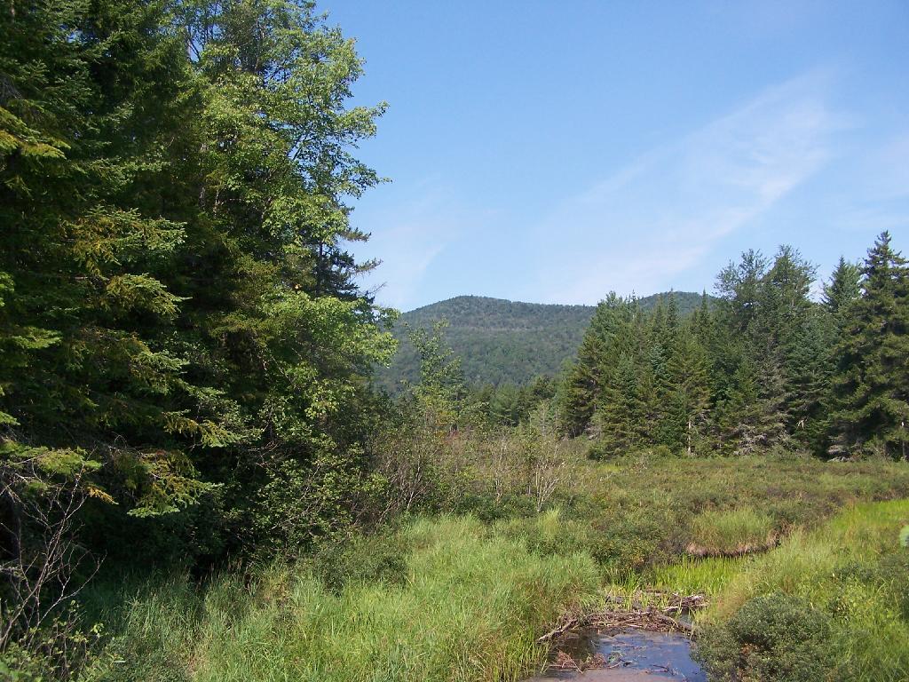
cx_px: 454
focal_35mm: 38
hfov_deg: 49.0
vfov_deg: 37.7
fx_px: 998
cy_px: 341
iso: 100
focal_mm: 6.3
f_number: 4
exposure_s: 1/640
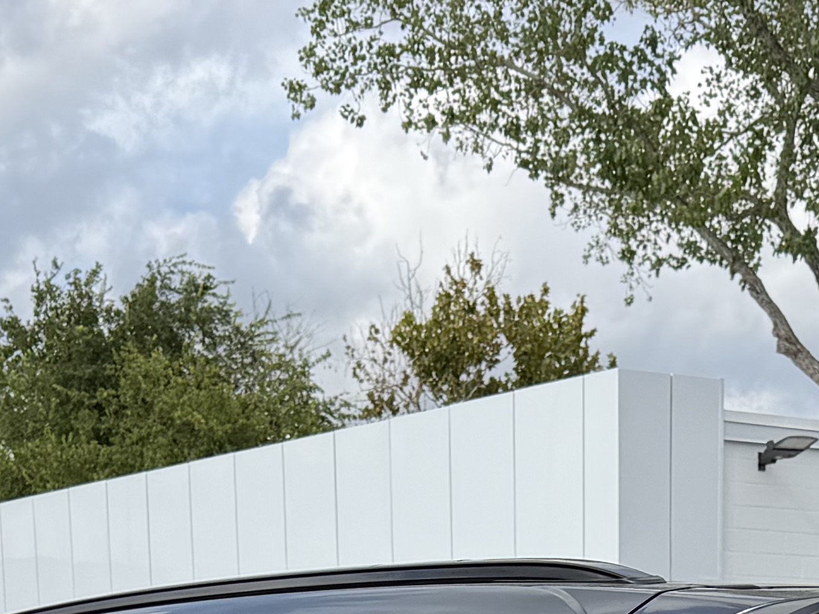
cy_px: 1177
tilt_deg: -7.0
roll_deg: -3.7
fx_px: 2390
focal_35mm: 101
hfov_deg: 19.4
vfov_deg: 13.0
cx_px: 565
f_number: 1.78
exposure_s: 1/3145
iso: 80
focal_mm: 6.76
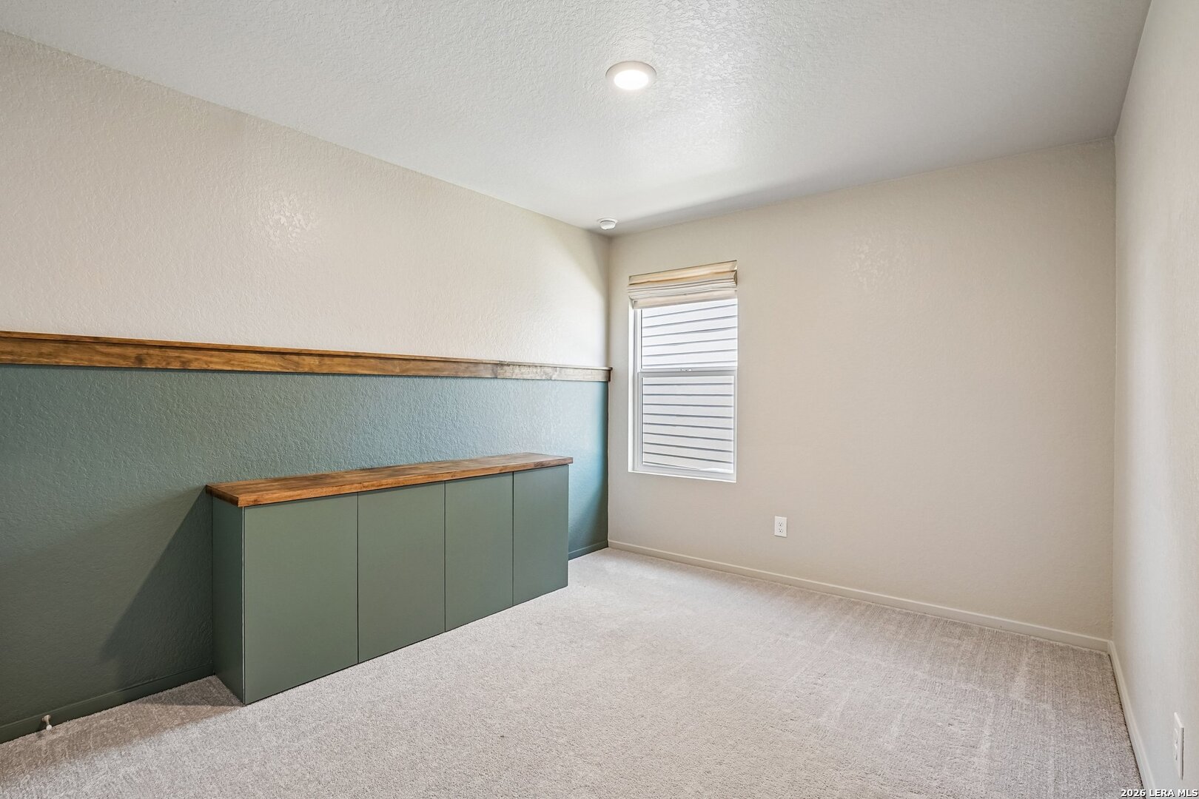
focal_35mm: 16
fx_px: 533
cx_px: 600
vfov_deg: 73.7
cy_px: 400
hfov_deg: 96.7
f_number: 8
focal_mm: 16
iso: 400
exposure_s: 1/13
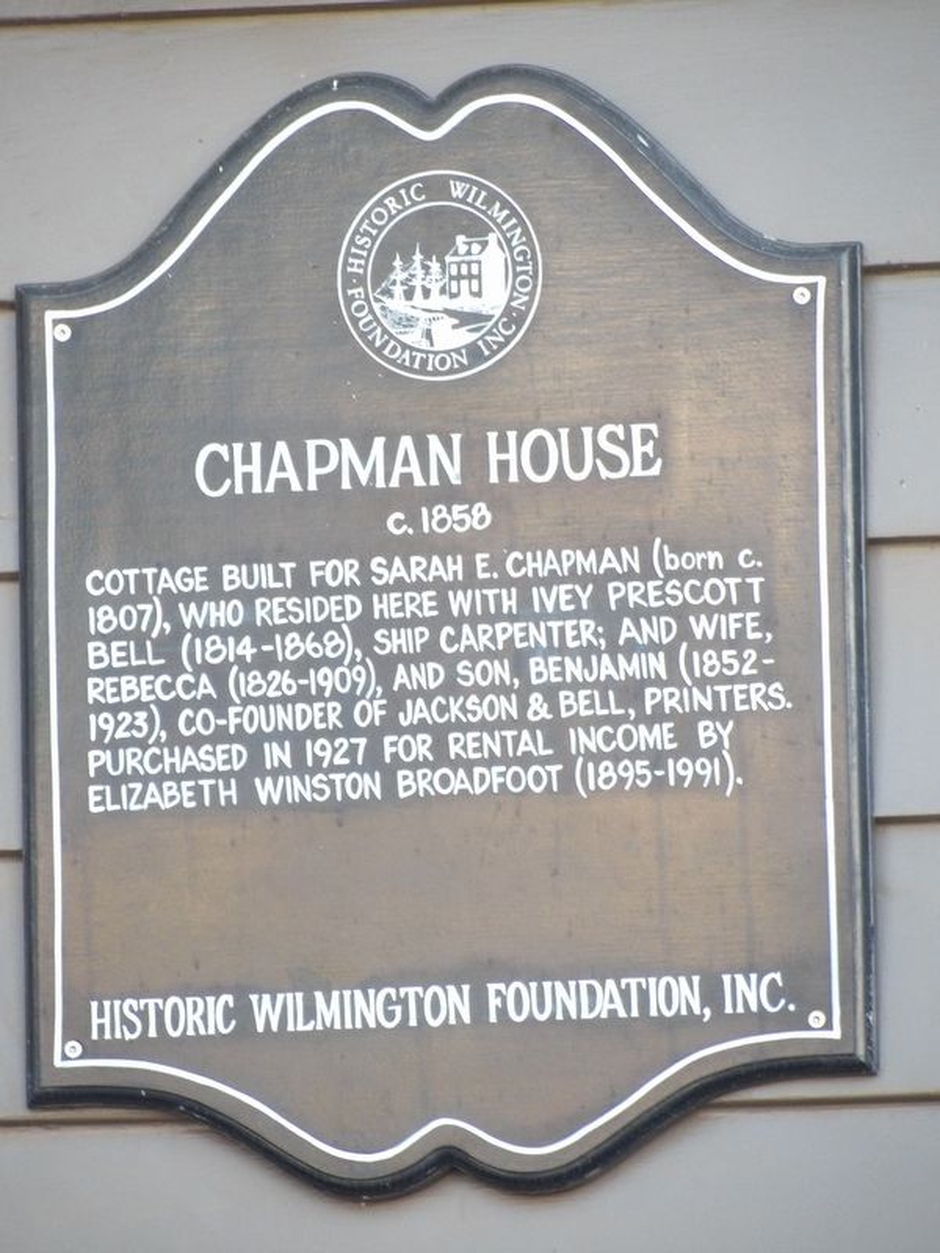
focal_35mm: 604
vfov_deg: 3.3
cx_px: 470
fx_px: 21869
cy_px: 626
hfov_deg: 2.5
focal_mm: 108.3
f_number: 4.2
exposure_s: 1/50
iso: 486
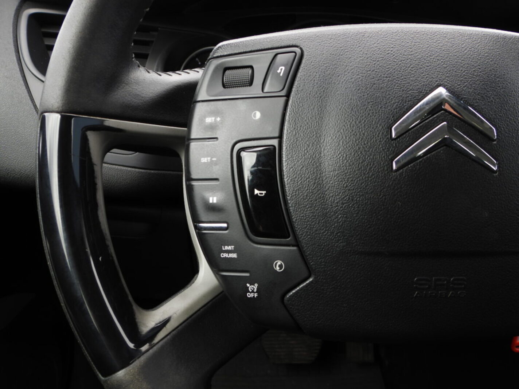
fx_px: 480
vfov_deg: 44.2
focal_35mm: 32
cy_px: 194
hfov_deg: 56.8
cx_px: 260
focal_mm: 5.8
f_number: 3.2
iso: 100
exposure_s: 1/125
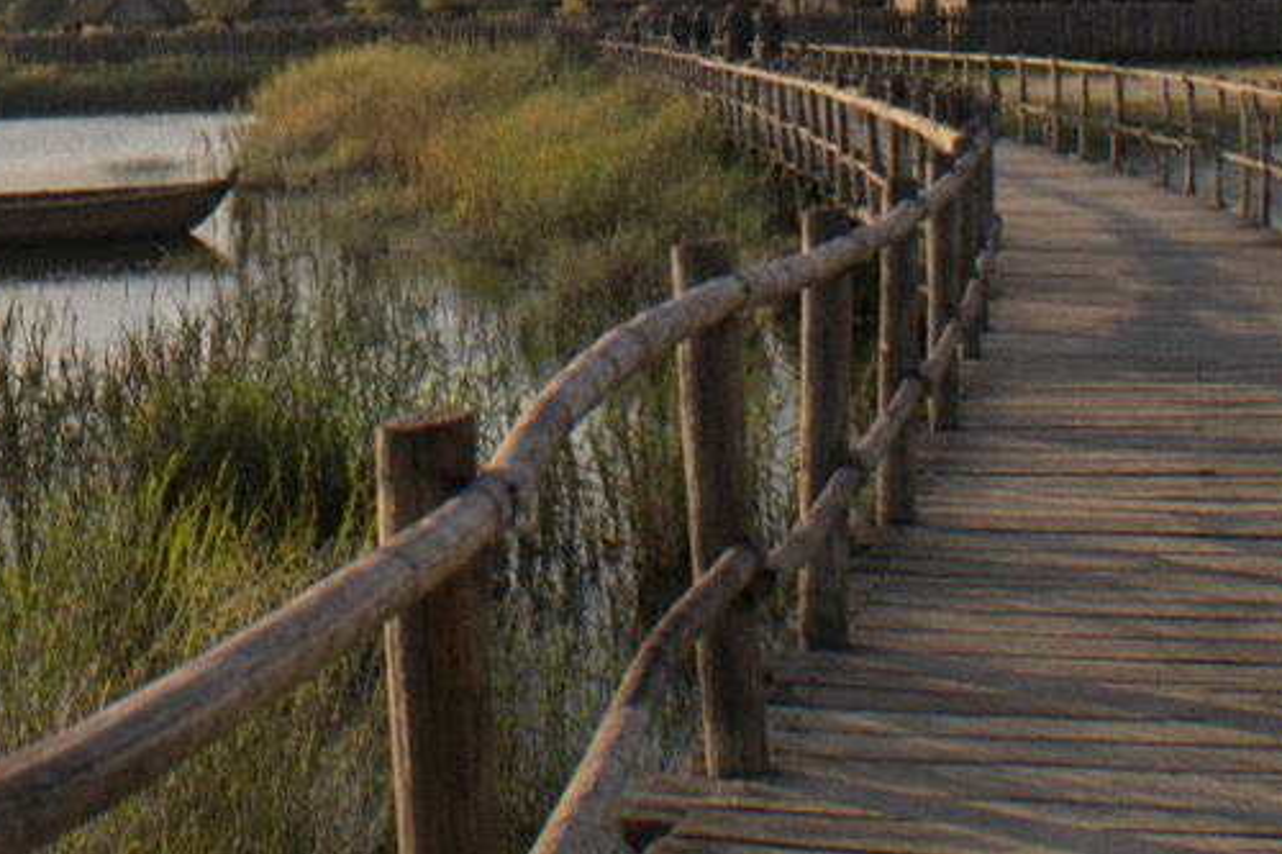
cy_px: 5
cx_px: 795
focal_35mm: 70
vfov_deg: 18.9
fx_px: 2492
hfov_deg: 28.8
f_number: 8
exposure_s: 1/320
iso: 800
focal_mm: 35
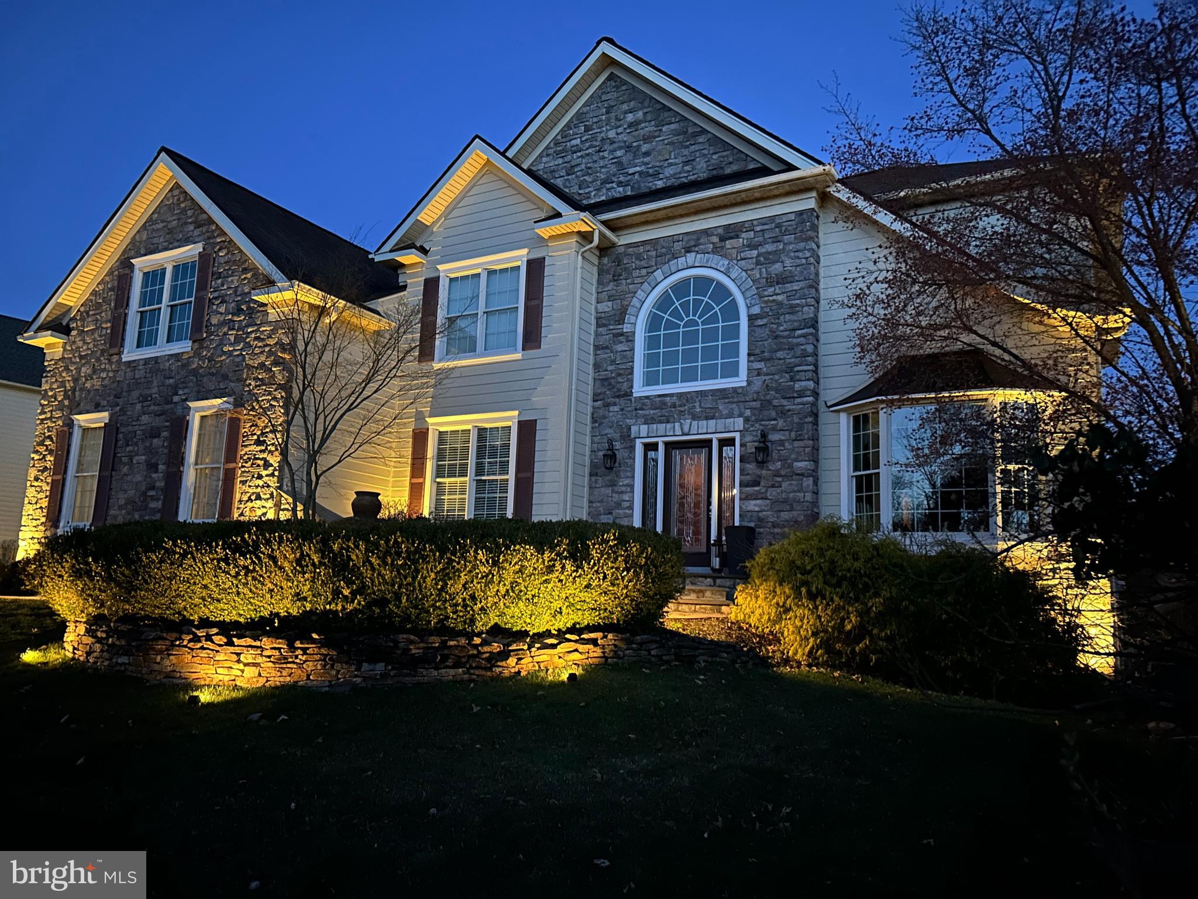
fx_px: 900
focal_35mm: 26
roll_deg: -2.0
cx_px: 599
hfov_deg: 67.3
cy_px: 450
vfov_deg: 53.1
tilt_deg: +9.8
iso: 1000
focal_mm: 5.7
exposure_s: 1/9
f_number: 1.5
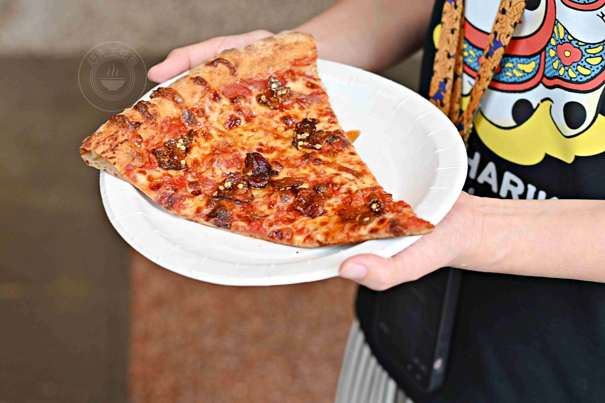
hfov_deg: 27.0
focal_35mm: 75
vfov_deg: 18.2
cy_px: 202
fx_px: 1260
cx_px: 302
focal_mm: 50
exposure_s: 1/200
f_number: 3.2
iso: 500
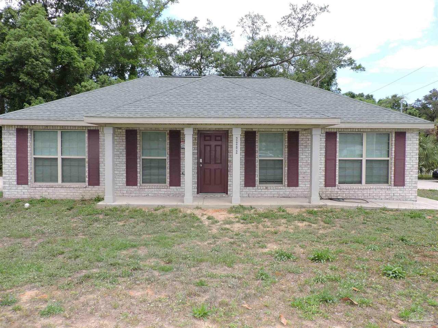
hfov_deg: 71.6
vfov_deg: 56.8
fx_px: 304
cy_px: 164
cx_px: 219
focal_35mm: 24
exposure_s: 1/1000
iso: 200
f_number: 3
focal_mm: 4.3
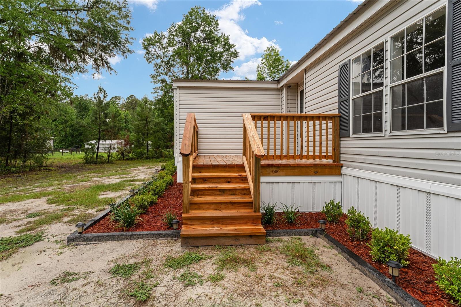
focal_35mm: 17
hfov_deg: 92.6
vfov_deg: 69.8
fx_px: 220
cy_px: 154
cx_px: 230
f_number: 7.1
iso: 400
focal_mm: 17.2
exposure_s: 1/500
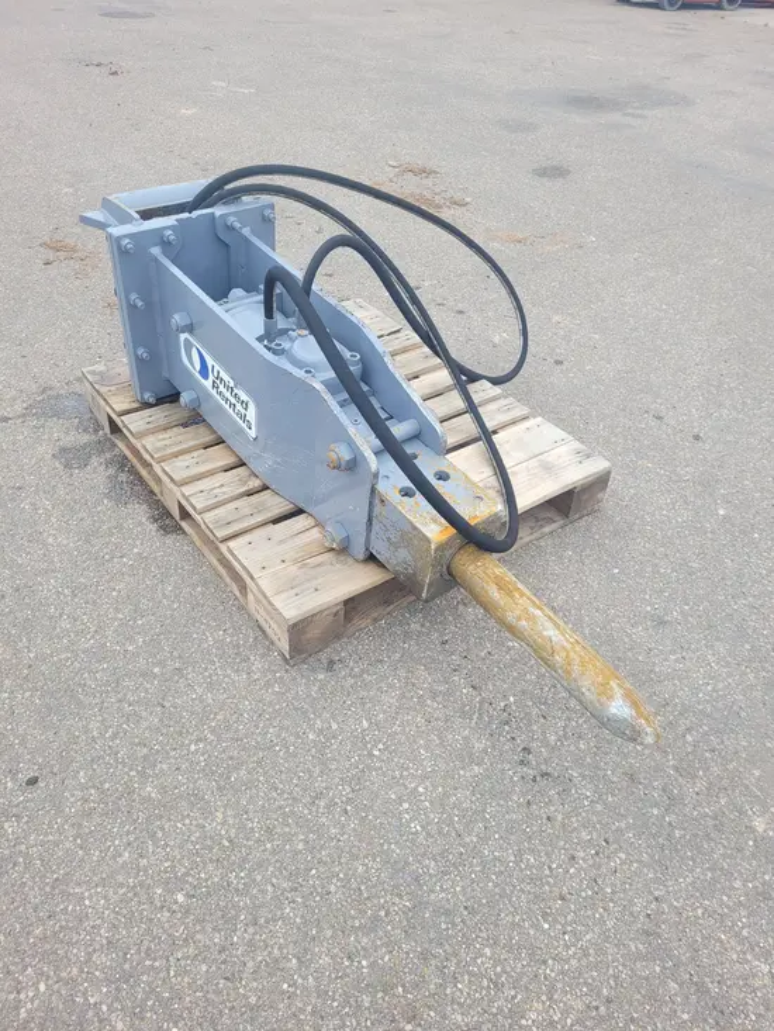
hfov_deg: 53.1
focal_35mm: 26
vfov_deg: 67.3
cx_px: 387
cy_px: 516
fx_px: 775
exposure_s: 1/353
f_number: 1.8
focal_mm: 5.4
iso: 40
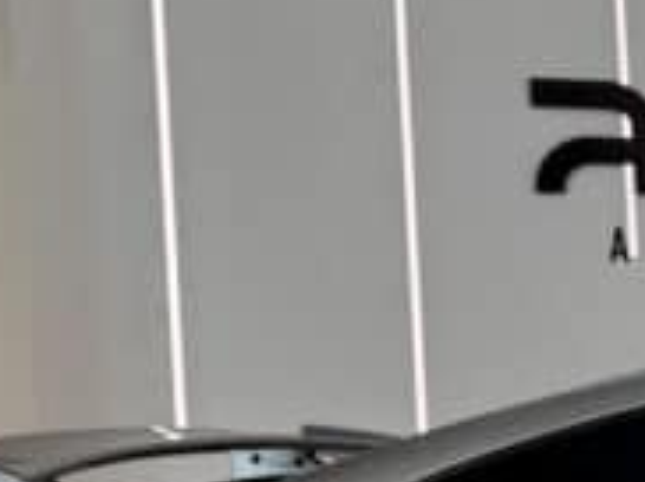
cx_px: 1187
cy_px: 463
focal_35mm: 105
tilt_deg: -3.2
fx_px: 1954
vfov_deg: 13.9
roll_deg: +1.2
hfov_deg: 15.8
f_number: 1.78
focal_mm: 6.76
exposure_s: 1/186
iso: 64
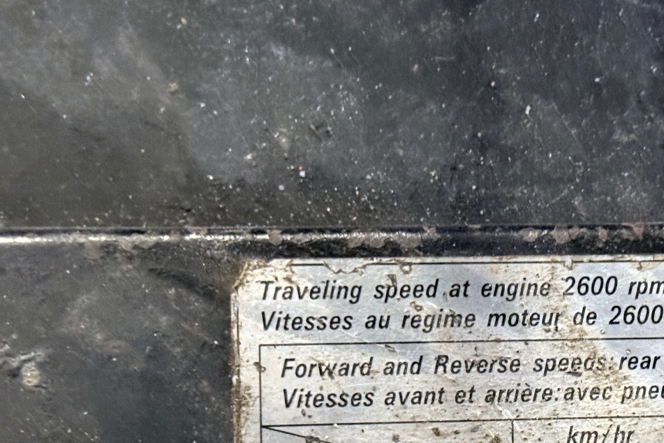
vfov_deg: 16.1
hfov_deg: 23.7
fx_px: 1549
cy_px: 356
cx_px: 553
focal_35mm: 84
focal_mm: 6.76
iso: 800
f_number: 1.78
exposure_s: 1/25
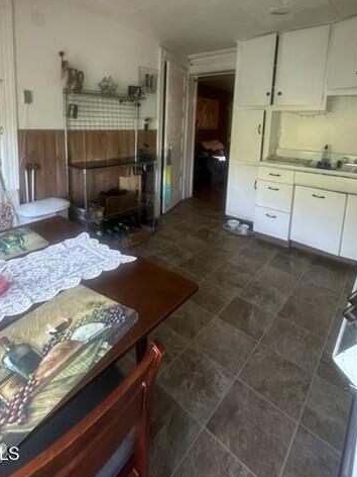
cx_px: 166
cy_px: 159
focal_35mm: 19
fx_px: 261
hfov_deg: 68.6
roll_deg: -1.2
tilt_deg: -7.8
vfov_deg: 81.8
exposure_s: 1/60
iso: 500
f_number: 2.2
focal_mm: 2.22
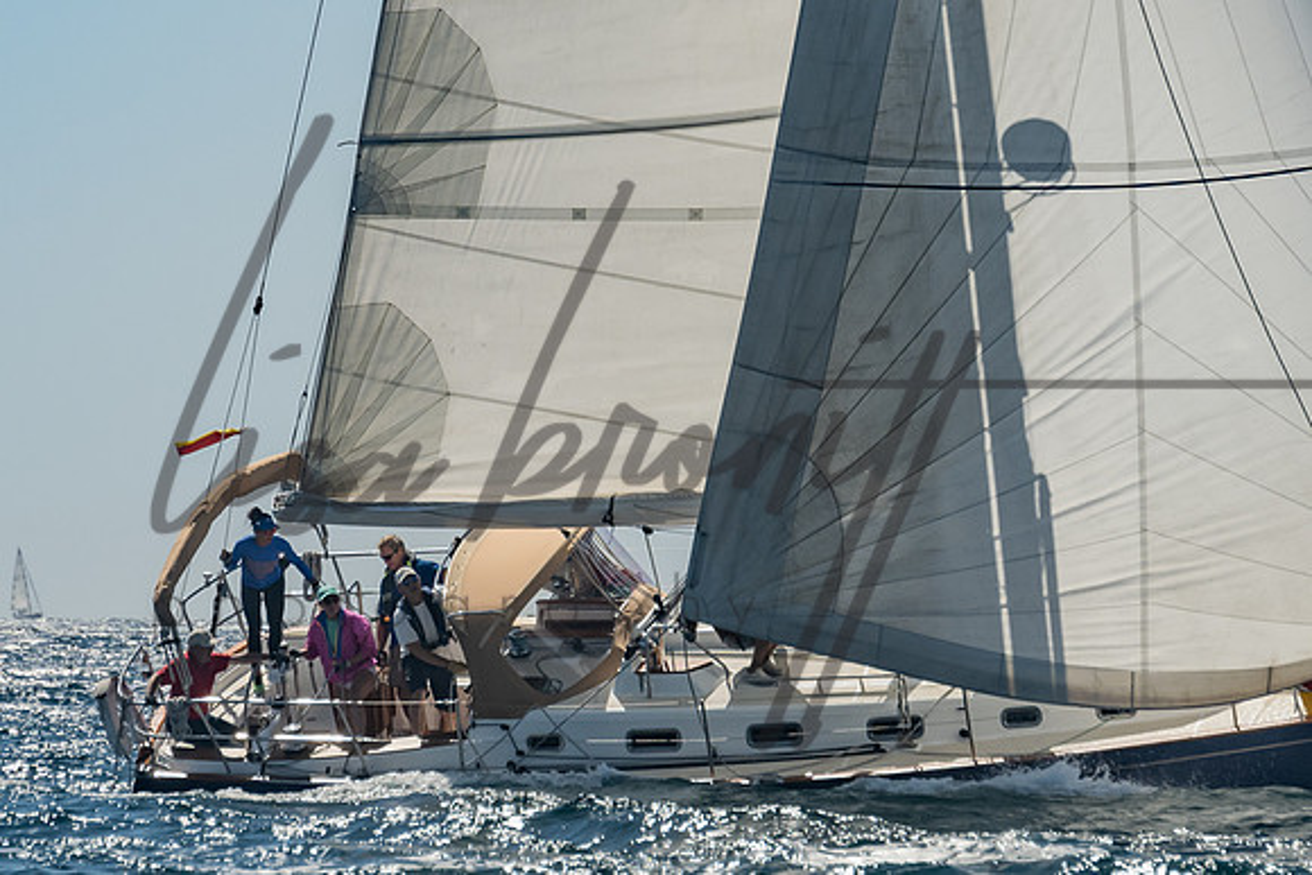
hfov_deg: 5.5
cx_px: 551
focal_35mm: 376
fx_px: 13711
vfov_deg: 3.7
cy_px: 267
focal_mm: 140
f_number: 6.3
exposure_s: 1/1000
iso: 160
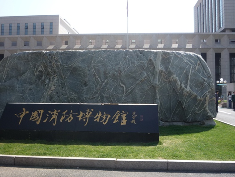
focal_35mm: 35
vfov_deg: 40.7
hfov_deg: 52.6
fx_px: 238
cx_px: 123
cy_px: 82
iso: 100
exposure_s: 1/320
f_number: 4
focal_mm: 5.2
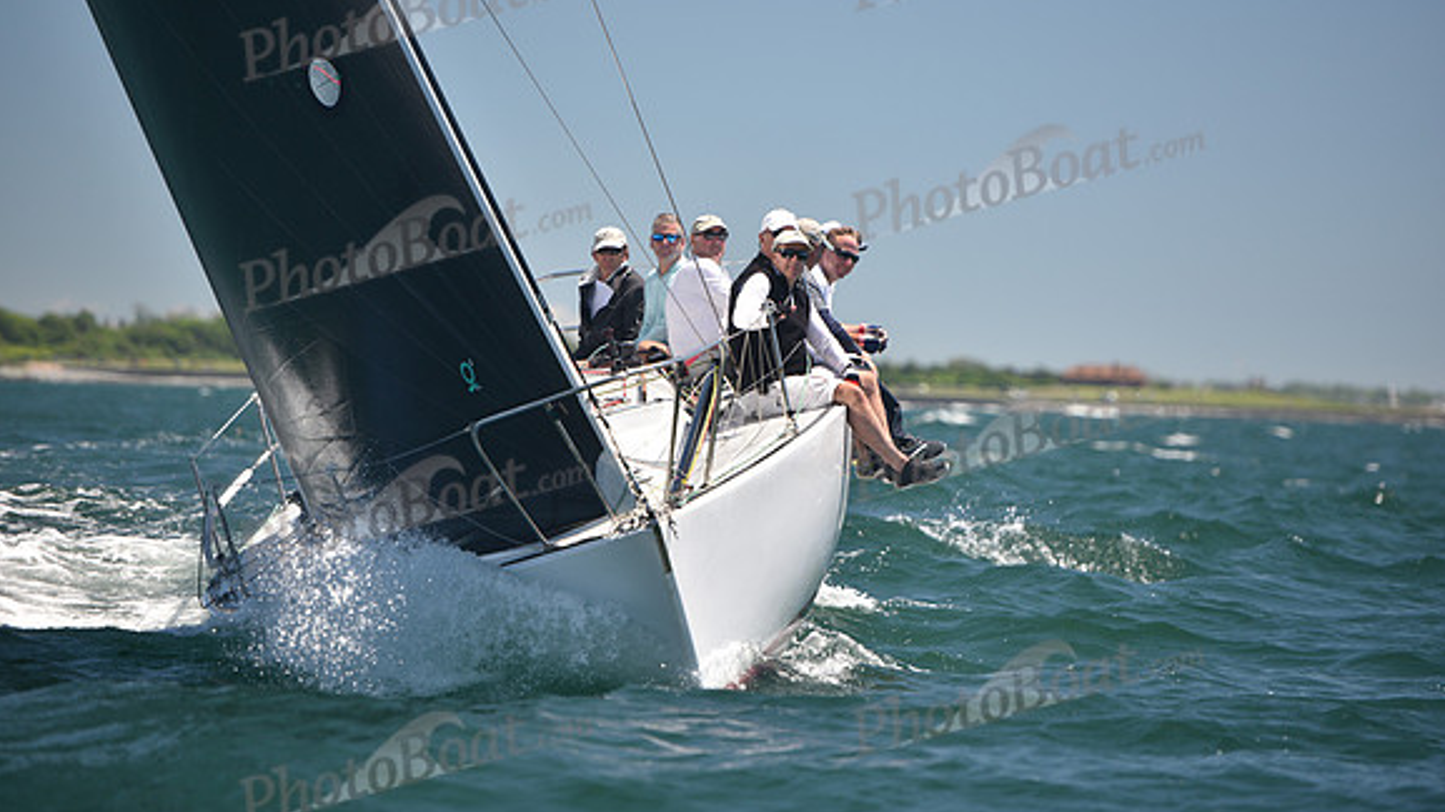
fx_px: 7468
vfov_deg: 6.2
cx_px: 724
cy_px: 342
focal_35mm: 195
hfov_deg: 11.1
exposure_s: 1/1000
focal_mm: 185
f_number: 3.2
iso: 200
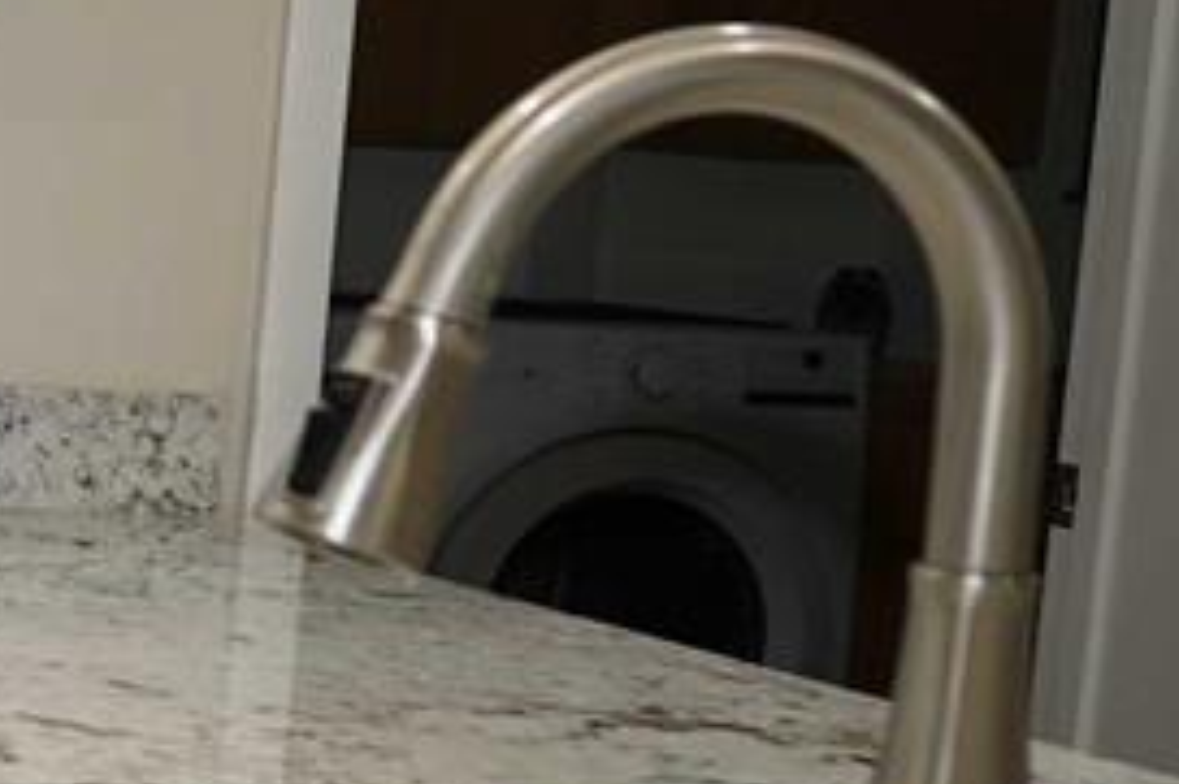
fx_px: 3077
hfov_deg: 14.4
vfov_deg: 14.5
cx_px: -1660
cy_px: 386
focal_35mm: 94
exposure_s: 1/60
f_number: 2.8
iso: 200
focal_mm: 16
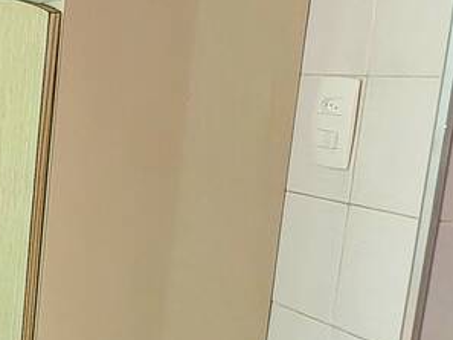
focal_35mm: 63
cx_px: -439
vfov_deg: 23.1
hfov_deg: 19.2
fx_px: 825
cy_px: 258
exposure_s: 1/60.2
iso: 320
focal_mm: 2.2
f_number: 2.2
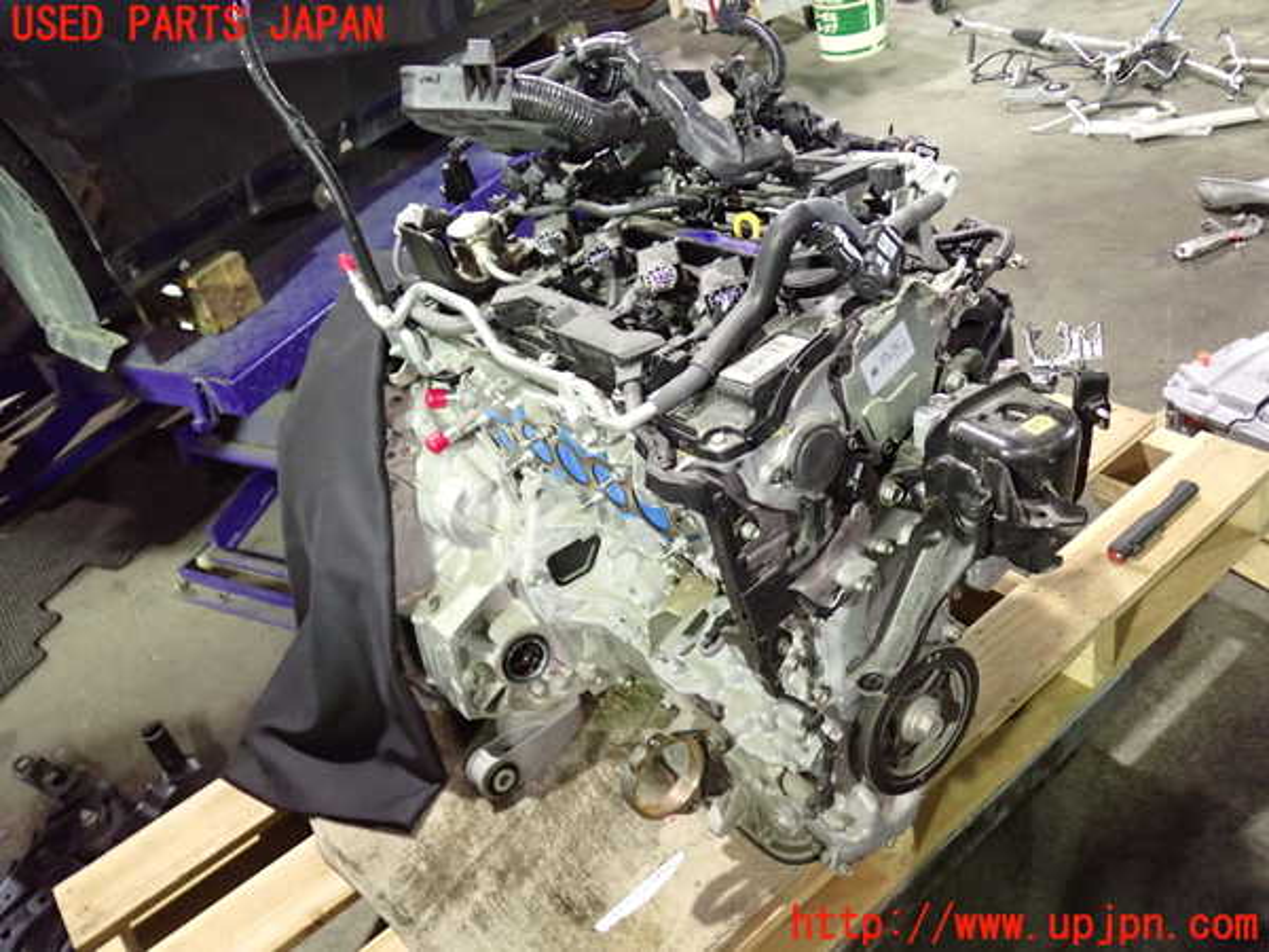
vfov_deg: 46.8
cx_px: 634
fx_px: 1100
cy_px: 476
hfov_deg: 60.0
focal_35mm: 30
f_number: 2.3
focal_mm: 5.4
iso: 800
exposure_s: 1/15
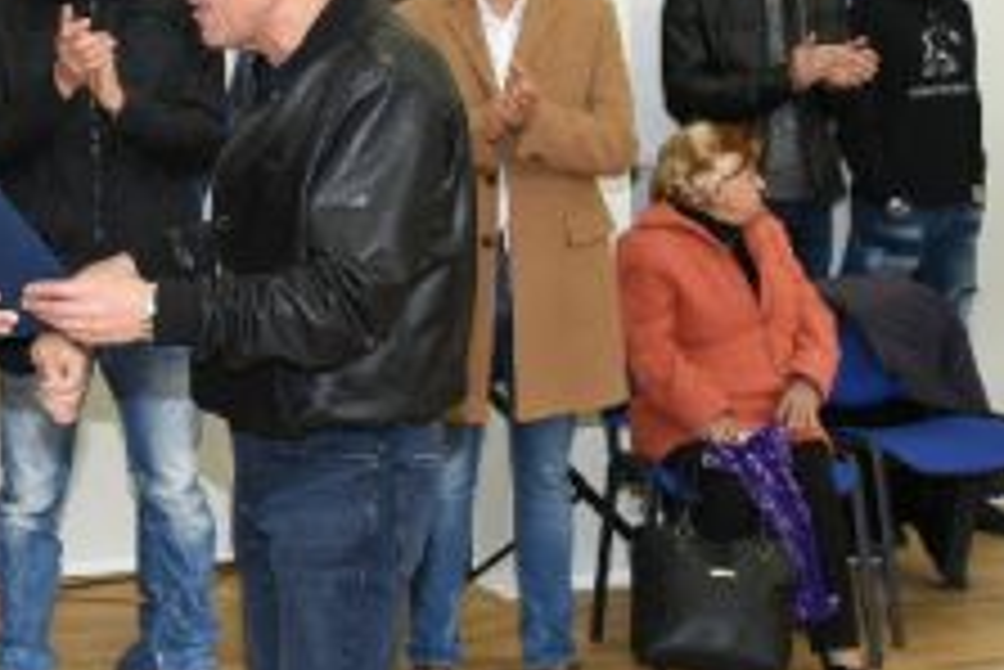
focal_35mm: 86
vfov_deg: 15.9
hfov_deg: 22.2
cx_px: -126
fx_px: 2400
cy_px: 187
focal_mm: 24
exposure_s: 1/200
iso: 1600
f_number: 5.6
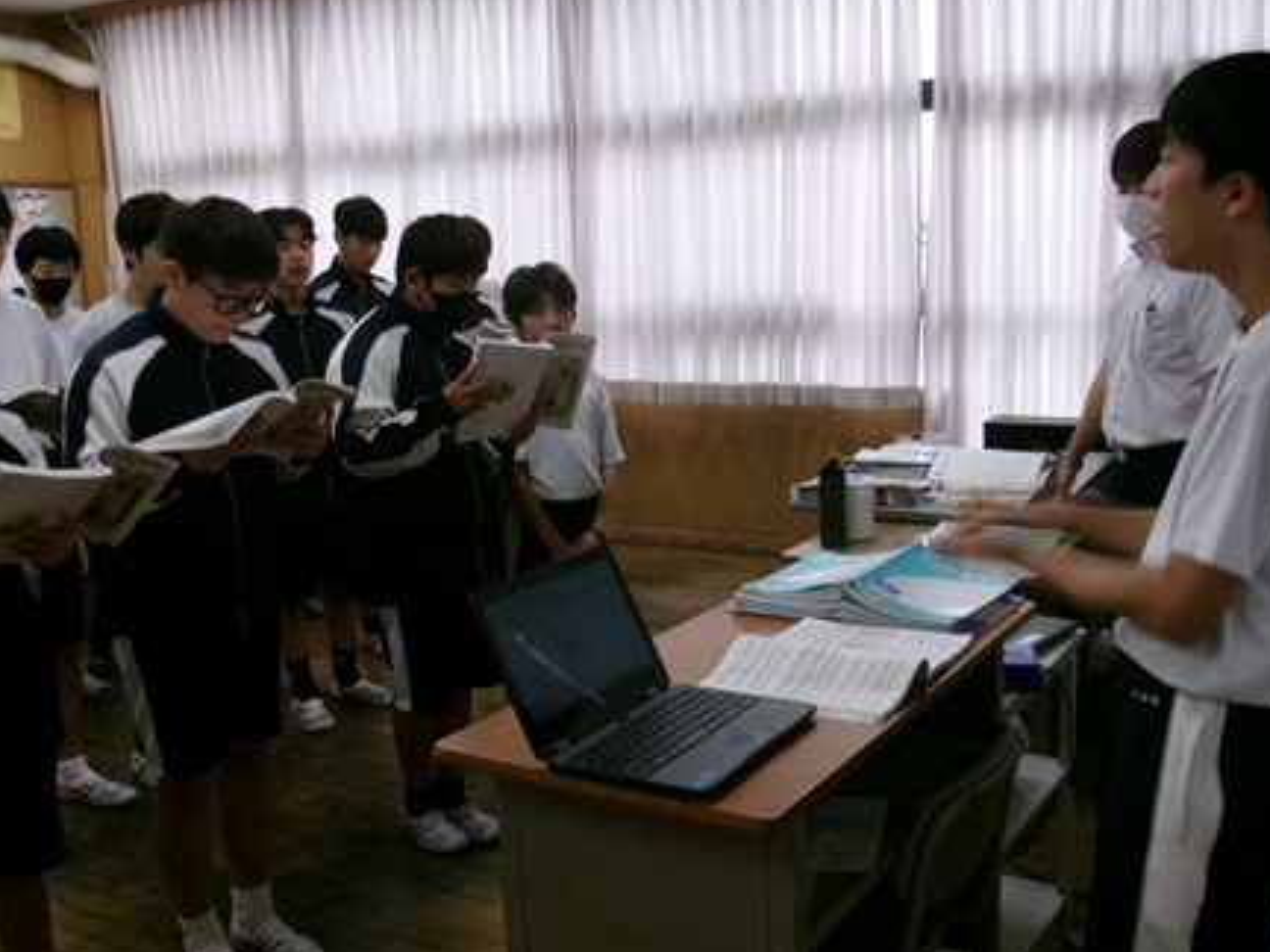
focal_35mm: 40
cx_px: 700
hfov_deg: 46.7
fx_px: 1468
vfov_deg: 36.0
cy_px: 464
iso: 140
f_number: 4.5
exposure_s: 1/34
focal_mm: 6.4
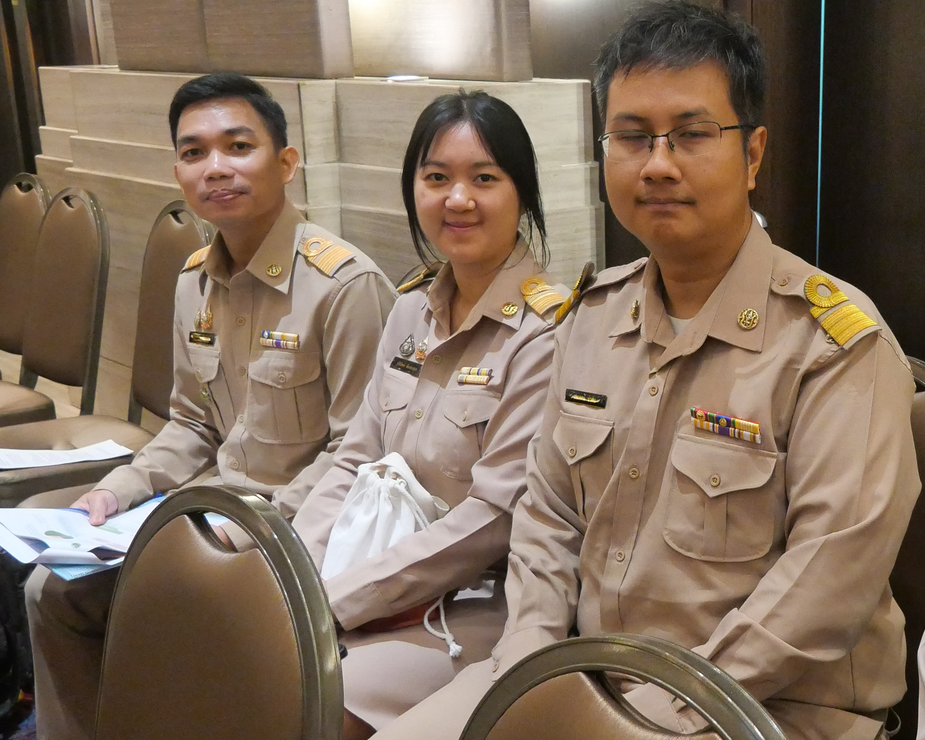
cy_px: 445
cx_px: 767
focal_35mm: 45
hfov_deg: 39.2
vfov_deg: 33.3
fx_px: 1232
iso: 3200
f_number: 3.5
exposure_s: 1/100
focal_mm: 12
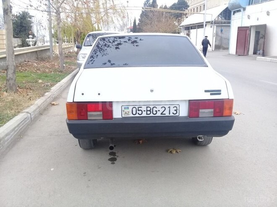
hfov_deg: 58.4
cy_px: 104
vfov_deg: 45.4
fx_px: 248
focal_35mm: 31
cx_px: 138
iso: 64
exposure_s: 1/50
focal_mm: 3.3
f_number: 2.2
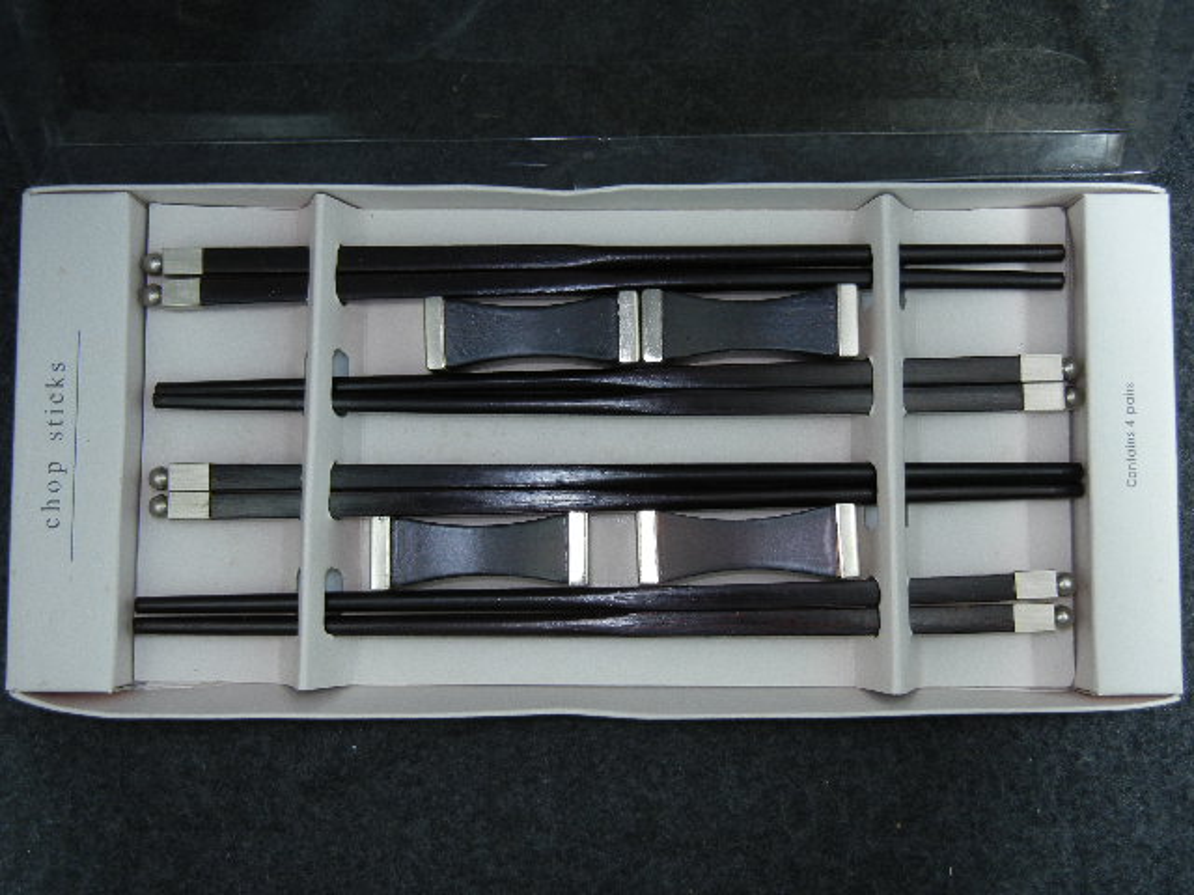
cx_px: 597
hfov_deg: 47.9
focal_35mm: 39
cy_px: 448
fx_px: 1345
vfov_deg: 36.8
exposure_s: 1/30
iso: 200
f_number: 3.7
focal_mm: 7.1
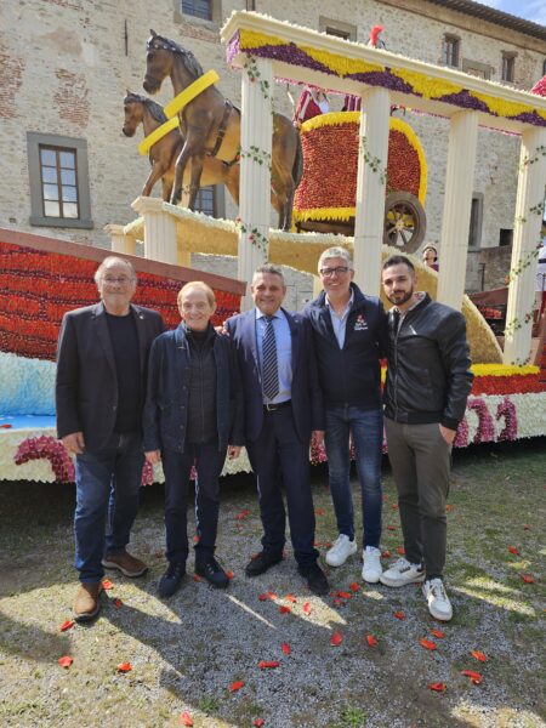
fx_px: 484
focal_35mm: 23
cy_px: 364
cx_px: 273
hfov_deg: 58.9
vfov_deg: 73.9
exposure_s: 1/282
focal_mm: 6.3
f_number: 1.7
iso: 10
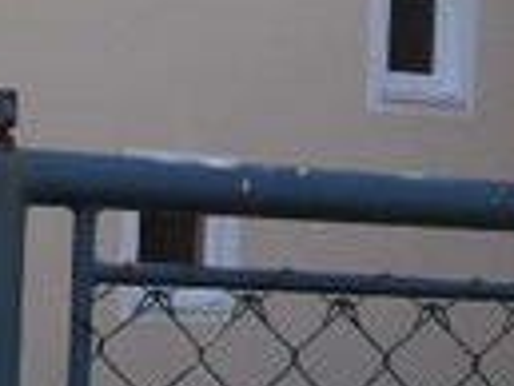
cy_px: 179
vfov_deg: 8.5
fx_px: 2586
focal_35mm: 174
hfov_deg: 11.3
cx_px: 231
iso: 100
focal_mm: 6.3
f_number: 3.2
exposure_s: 1/500
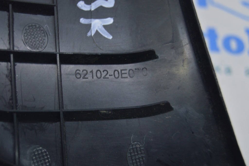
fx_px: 570
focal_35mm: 82
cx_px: 124
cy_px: 83
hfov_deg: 24.6
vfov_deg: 16.5
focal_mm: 55
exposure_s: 1/20
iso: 400
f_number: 5.6
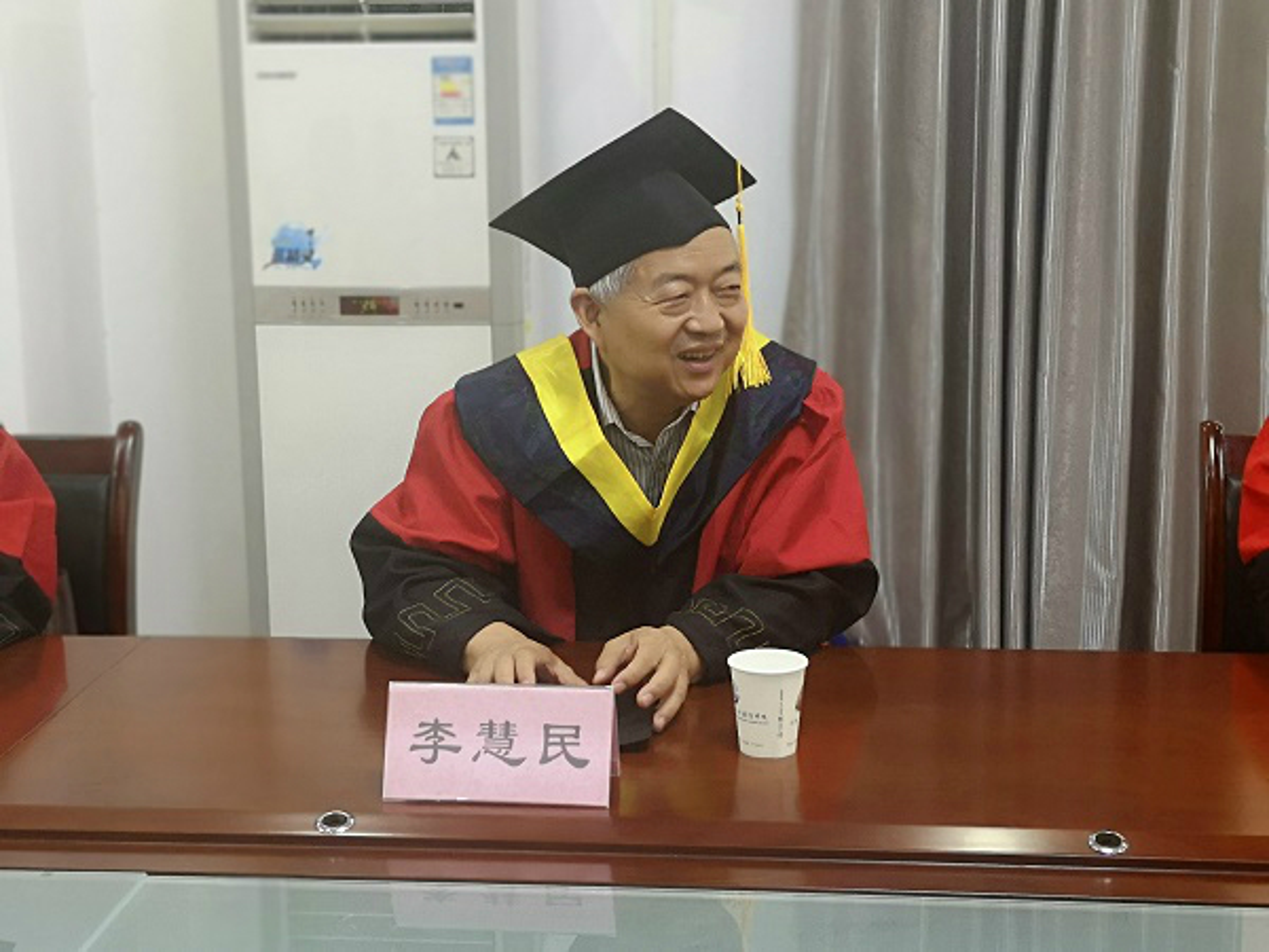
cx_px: 634
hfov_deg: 35.5
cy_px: 476
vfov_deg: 27.0
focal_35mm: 54
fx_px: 1980
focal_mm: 3.95
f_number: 1.8
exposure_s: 1/50
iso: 160
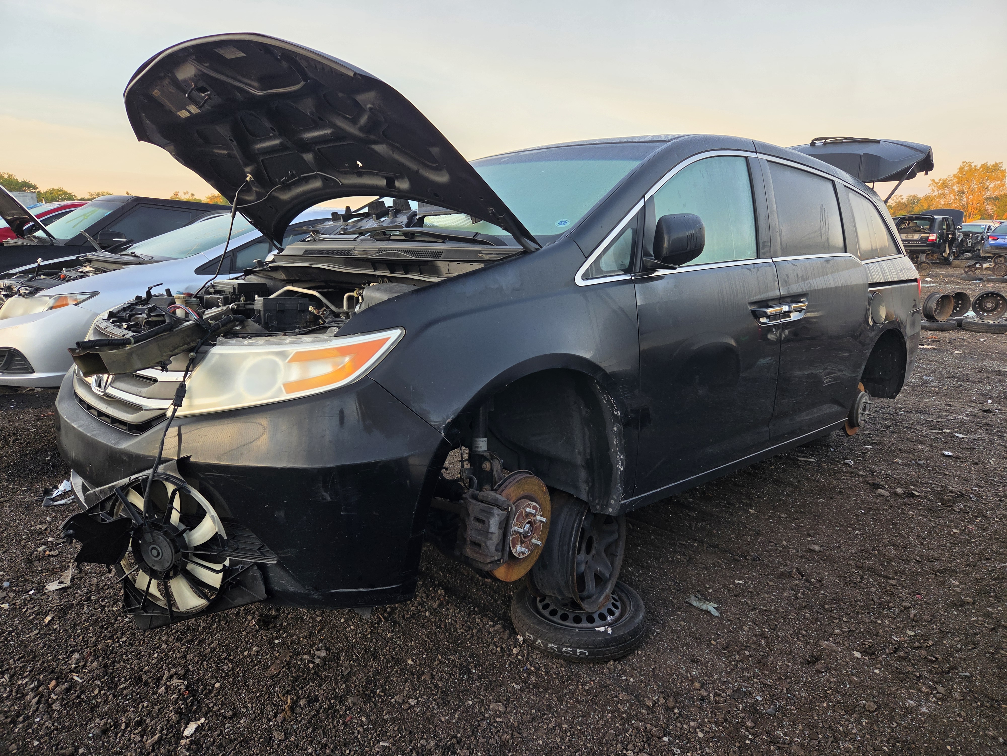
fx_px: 669
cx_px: 504
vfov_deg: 58.9
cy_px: 378
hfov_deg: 73.9
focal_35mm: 23
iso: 64
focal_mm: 5.4
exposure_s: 1/180
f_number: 1.8
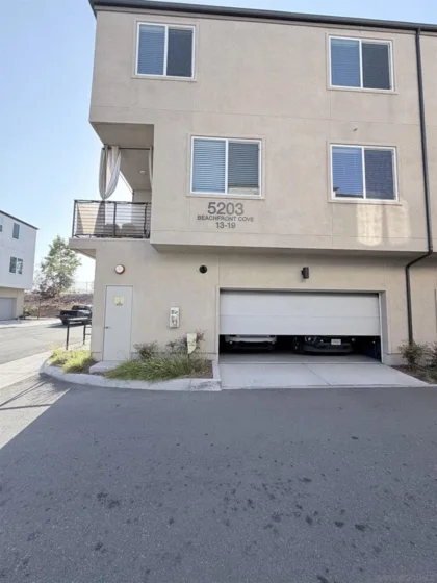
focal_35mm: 14
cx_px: 218
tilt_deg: +4.8
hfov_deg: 85.7
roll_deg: -1.6
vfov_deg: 102.1
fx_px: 236
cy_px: 292
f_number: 2.2
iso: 50
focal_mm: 2.22
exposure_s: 1/502
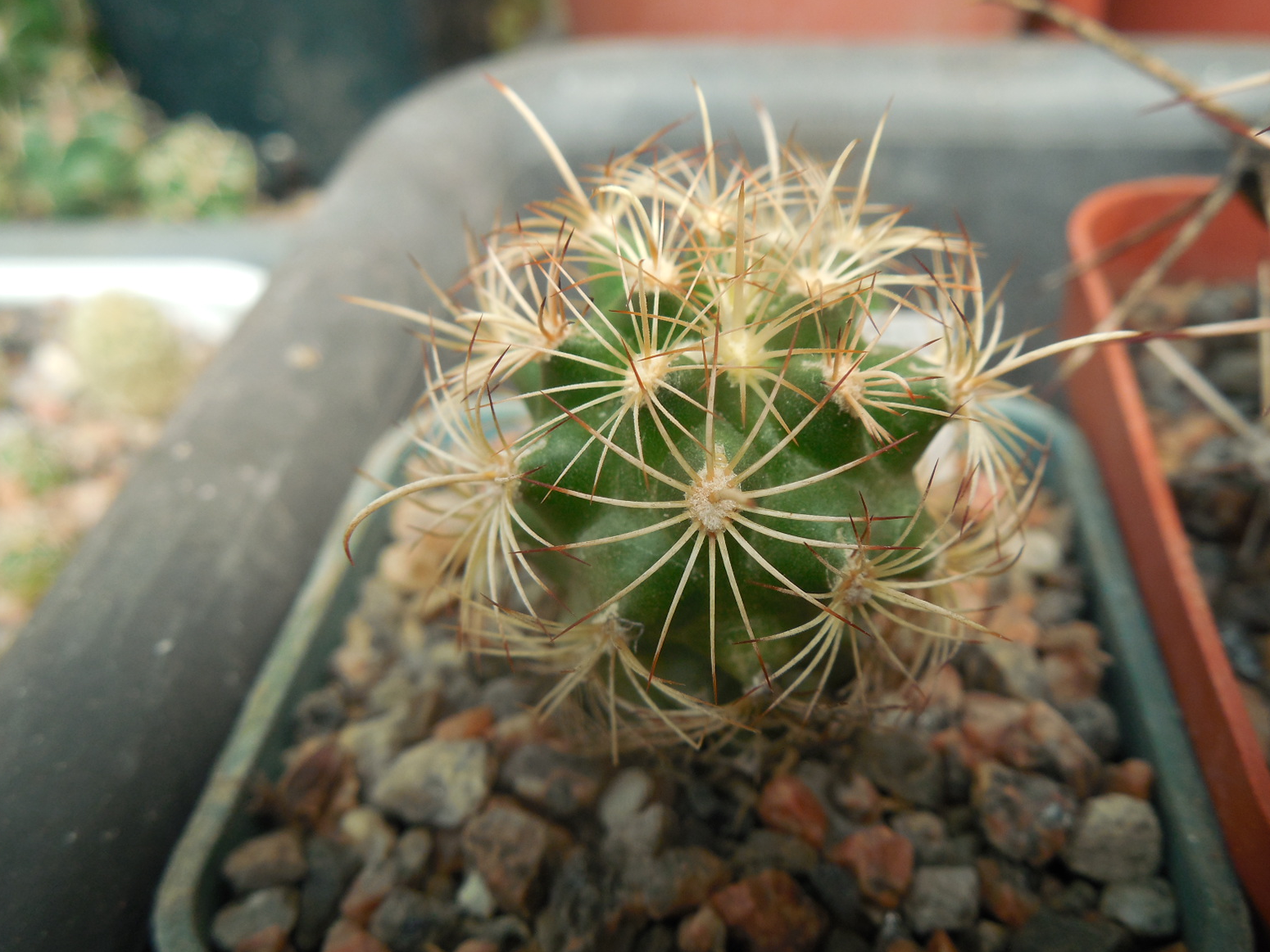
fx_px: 1174
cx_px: 646
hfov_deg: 56.8
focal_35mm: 32
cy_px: 462
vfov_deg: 44.2
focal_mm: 5.6
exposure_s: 1/125
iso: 125
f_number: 3.6
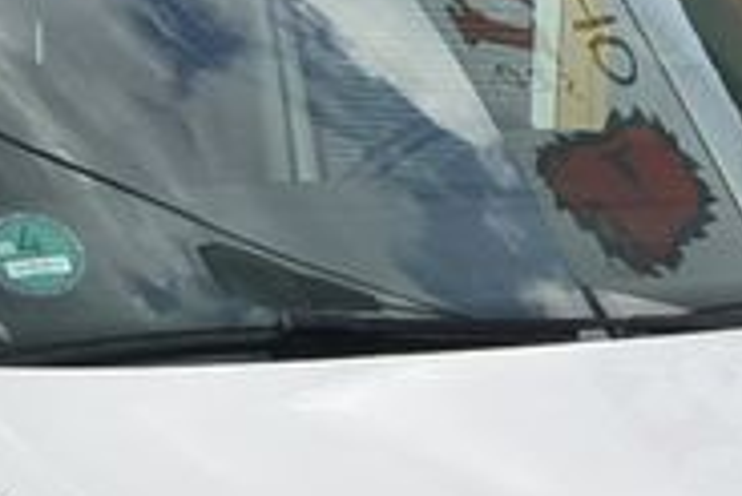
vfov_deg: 8.9
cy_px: 796
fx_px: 3094
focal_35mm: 150
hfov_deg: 13.6
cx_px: 117
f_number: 5
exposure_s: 1/800
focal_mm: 10
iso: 160
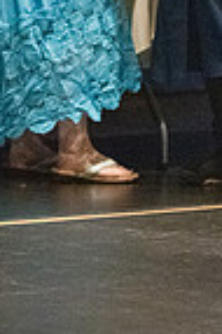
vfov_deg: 4.0
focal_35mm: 518
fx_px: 4803
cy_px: -182
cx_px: 76
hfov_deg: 2.6
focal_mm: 110
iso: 10000
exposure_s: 1/400
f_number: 3.2
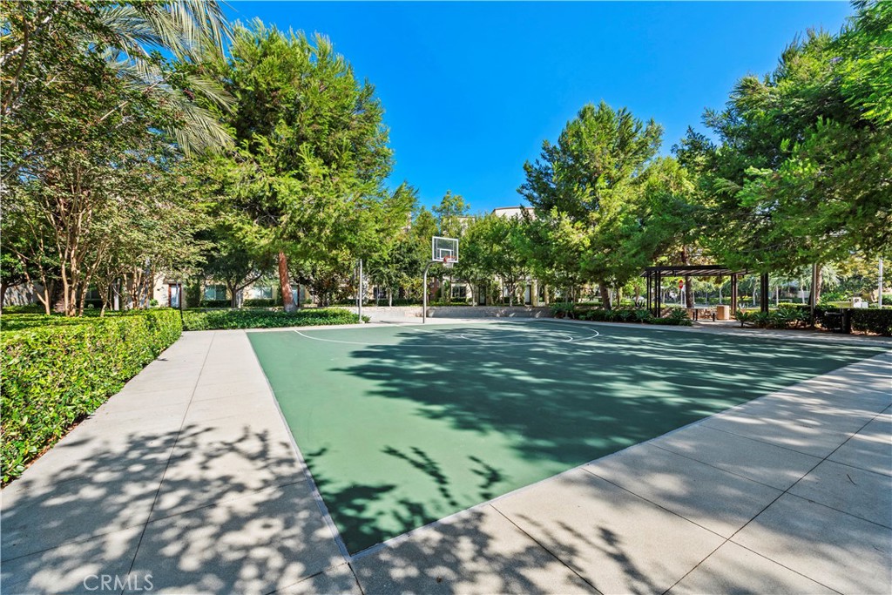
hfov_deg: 104.2
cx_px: 446
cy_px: 298
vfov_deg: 81.2
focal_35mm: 14
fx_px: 347
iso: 200
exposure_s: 1/320
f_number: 7.1
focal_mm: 14
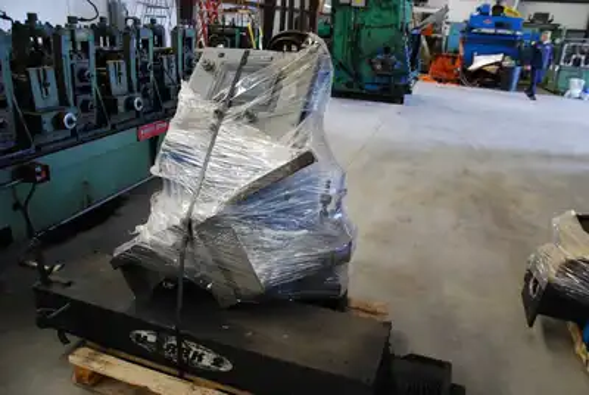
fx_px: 442
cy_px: 198
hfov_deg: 67.3
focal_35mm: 27
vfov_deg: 48.1
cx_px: 294
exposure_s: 1/30
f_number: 3.8
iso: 800
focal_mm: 18
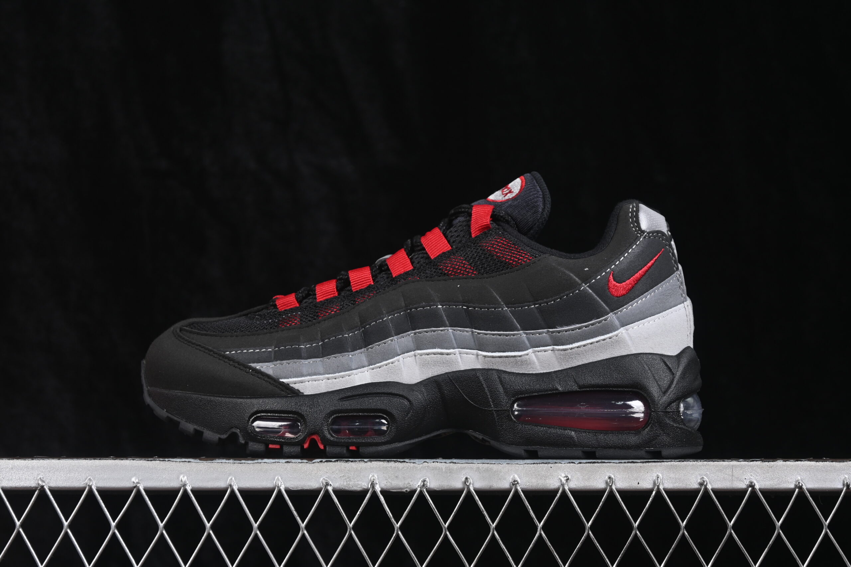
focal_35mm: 75
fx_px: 1773
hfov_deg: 27.0
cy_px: 284
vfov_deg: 18.2
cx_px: 426
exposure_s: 1/60
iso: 160
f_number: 6.3
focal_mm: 50
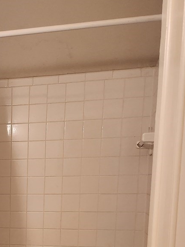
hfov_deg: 21.4
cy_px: 270
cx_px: -32
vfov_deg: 27.7
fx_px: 456
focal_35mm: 64
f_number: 1.8
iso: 400
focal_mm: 5
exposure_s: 1/120
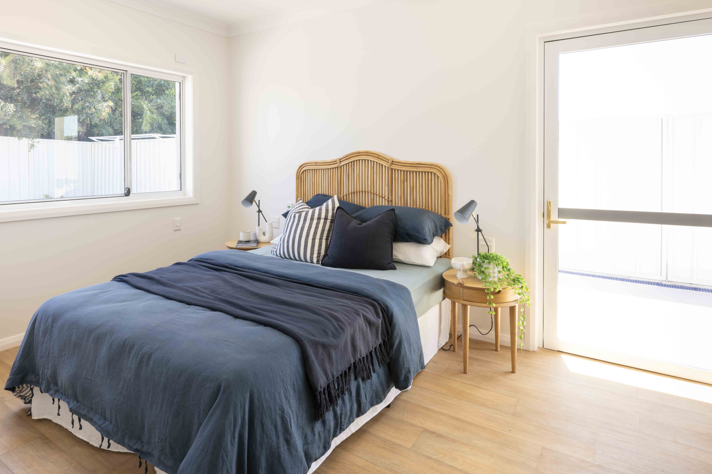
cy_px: 259
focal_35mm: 20
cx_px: 343
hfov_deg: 85.2
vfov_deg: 62.9
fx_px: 387
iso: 32
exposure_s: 1/5
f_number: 13
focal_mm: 17.5
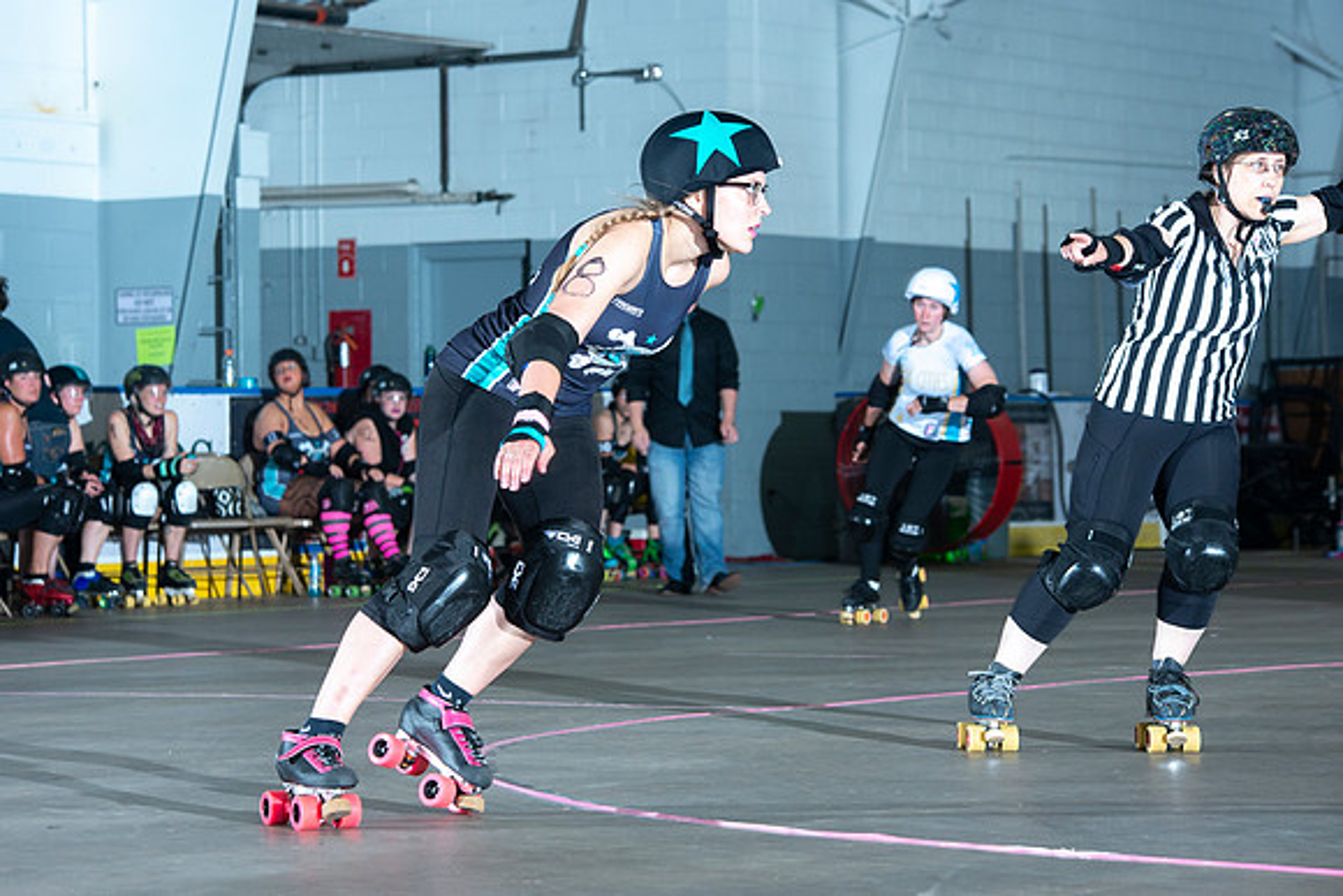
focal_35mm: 136
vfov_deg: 10.1
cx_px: 594
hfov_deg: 15.1
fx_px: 5080
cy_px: 424
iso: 800
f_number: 7.1
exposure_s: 1/160
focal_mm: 122
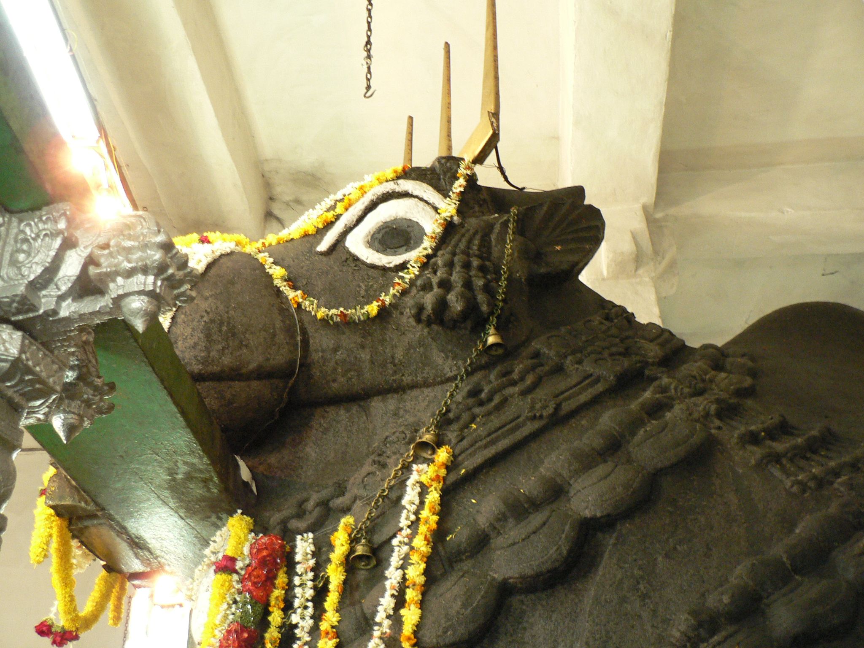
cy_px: 324
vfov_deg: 39.7
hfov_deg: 51.4
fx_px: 899
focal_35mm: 36
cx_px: 432
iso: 200
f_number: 2.8
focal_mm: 6
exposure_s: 1/13
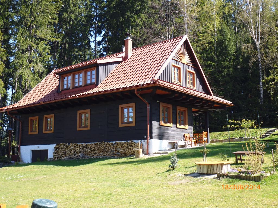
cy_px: 104
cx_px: 139
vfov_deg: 31.5
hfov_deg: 41.2
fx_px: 369
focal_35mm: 46
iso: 100
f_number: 3.8
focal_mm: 8.1
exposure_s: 1/160
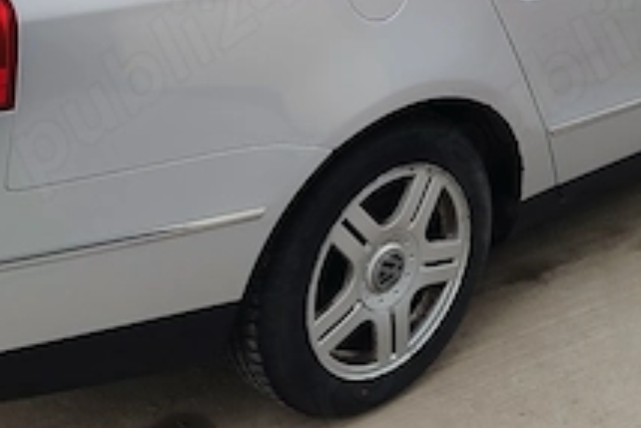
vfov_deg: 19.2
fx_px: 1247
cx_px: 413
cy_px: 66
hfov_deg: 28.7
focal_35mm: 70
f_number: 4
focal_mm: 5.25
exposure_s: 1/131
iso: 100
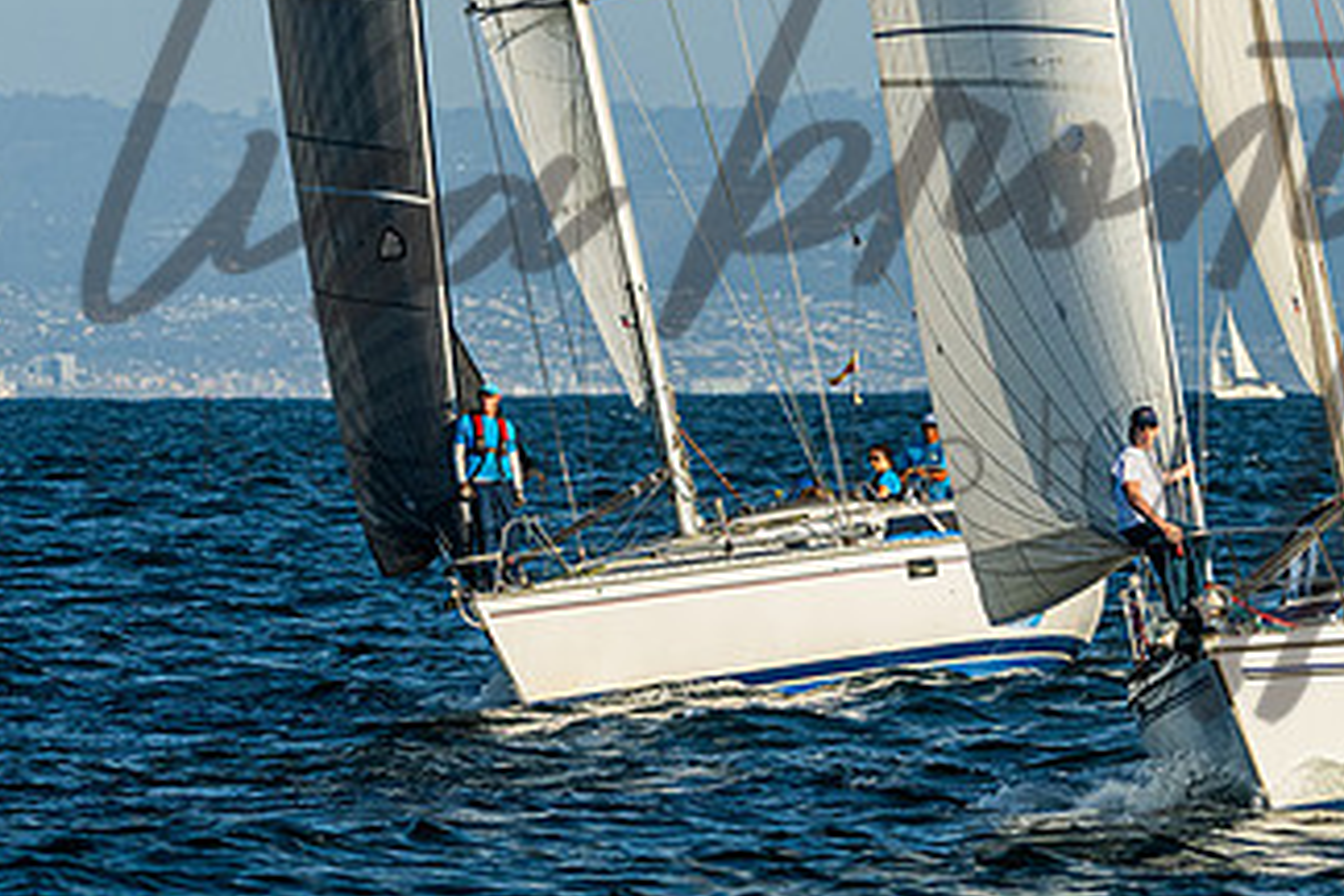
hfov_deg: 4.0
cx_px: 1042
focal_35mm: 513
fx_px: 19151
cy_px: 55
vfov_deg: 2.7
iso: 400
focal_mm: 210
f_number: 5.6
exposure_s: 1/5000
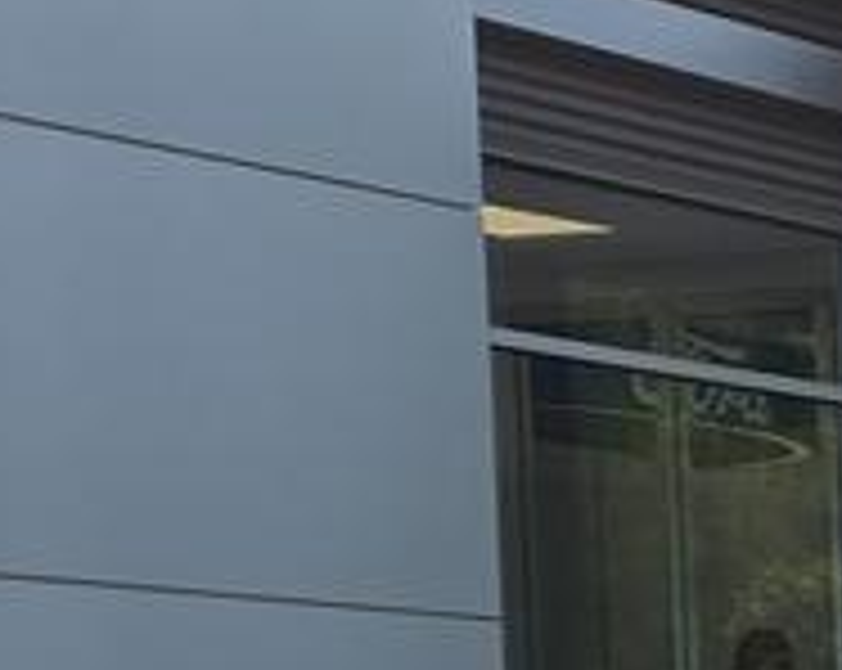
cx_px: 2711
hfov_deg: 9.3
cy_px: 1187
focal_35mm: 154
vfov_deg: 9.5
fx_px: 3832
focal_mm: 5.4
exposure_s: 1/1372
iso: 25
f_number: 1.8
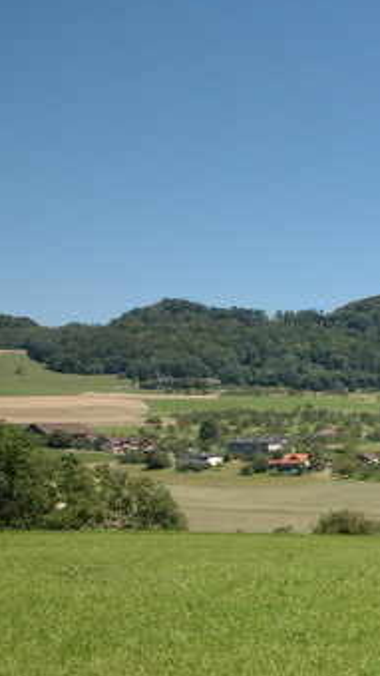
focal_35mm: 43
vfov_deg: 46.9
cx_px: 674
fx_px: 771
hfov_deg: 20.3
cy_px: 425
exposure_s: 1/320
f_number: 9
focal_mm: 12
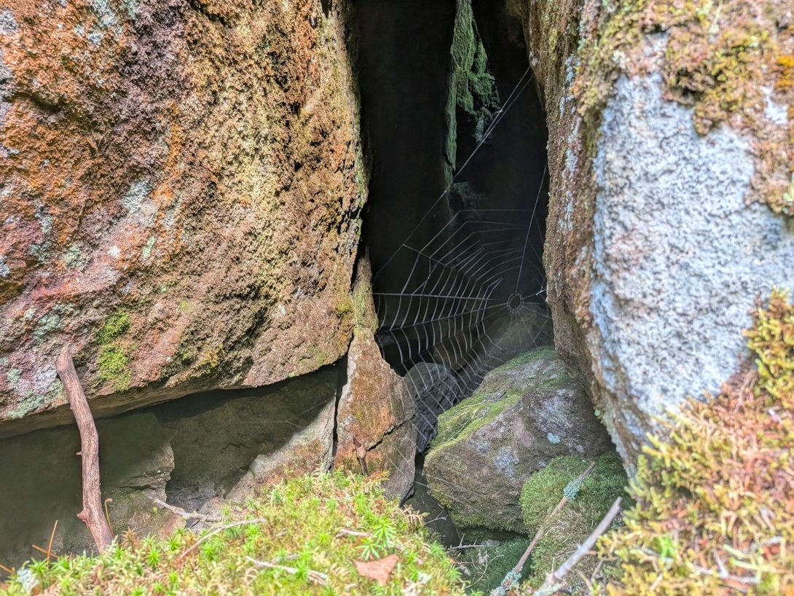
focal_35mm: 24
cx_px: 397
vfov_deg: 56.8
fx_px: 551
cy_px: 298
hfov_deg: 71.6
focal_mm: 4.53
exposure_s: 1/90
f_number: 1.7
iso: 61
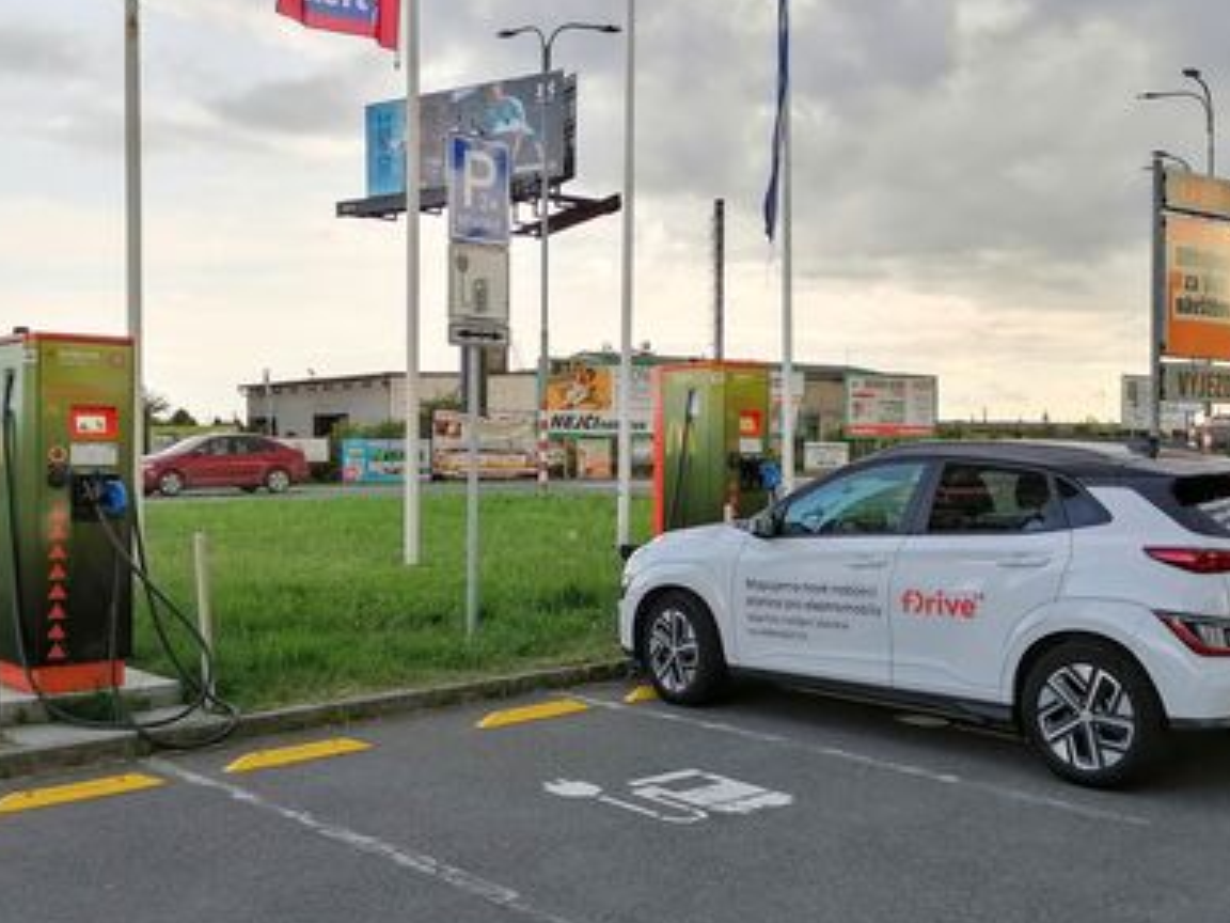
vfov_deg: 34.3
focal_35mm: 42
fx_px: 1492
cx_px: 650
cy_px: 458
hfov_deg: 44.8
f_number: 1.8
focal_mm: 5.3
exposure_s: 1/202
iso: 50
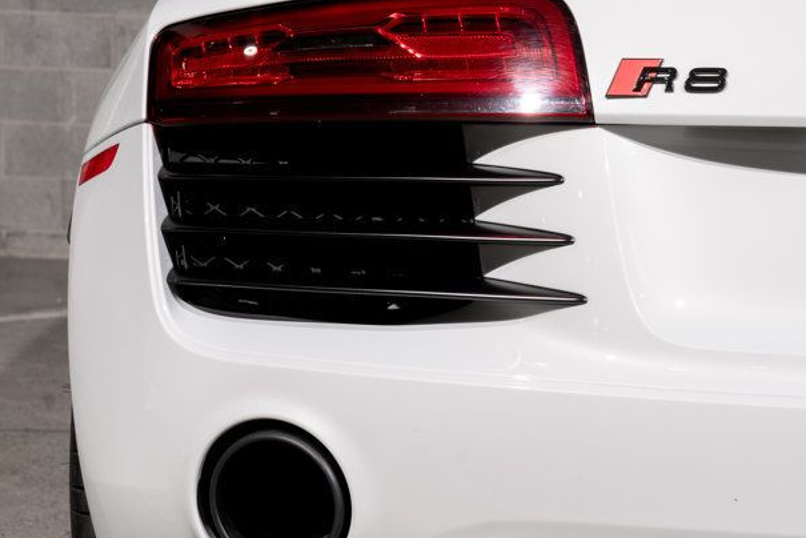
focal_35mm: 88
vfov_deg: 15.5
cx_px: 472
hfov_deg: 23.1
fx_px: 1971
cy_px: 286
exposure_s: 1/50
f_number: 9
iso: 200
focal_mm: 52
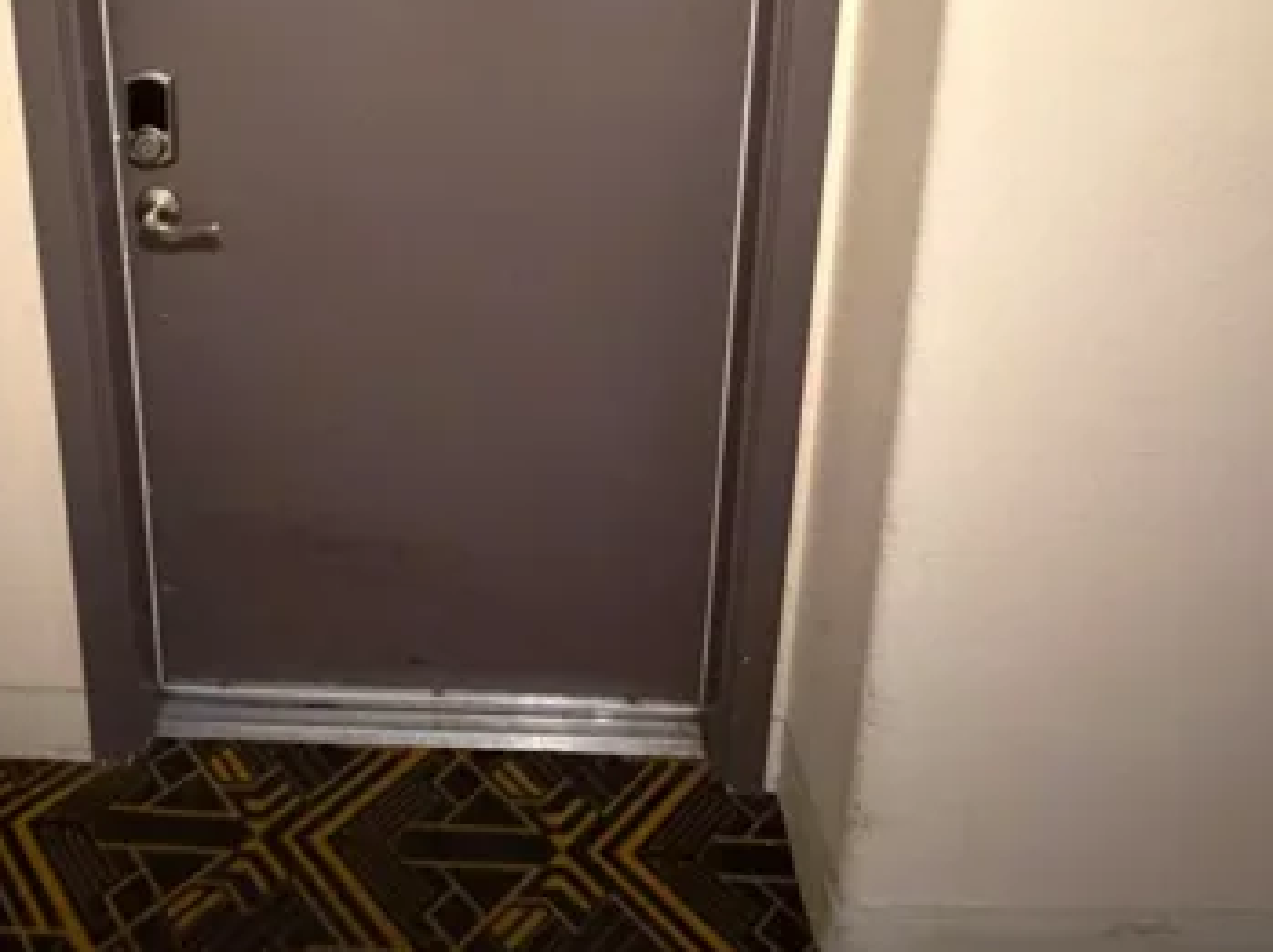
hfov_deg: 58.8
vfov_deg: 41.3
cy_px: 22
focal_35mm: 30
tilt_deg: -15.4
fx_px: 1102
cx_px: 436
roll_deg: +0.8
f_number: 2.2
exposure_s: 1/40
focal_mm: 2.22
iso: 1250
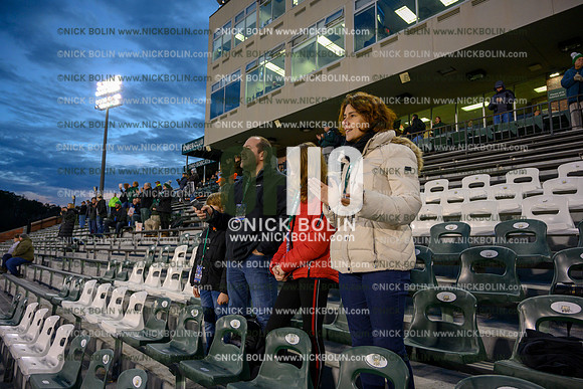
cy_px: 194
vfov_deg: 53.2
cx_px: 292
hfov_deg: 73.7
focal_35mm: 24
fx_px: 389
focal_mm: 24
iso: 2000
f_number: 4
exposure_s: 1/250
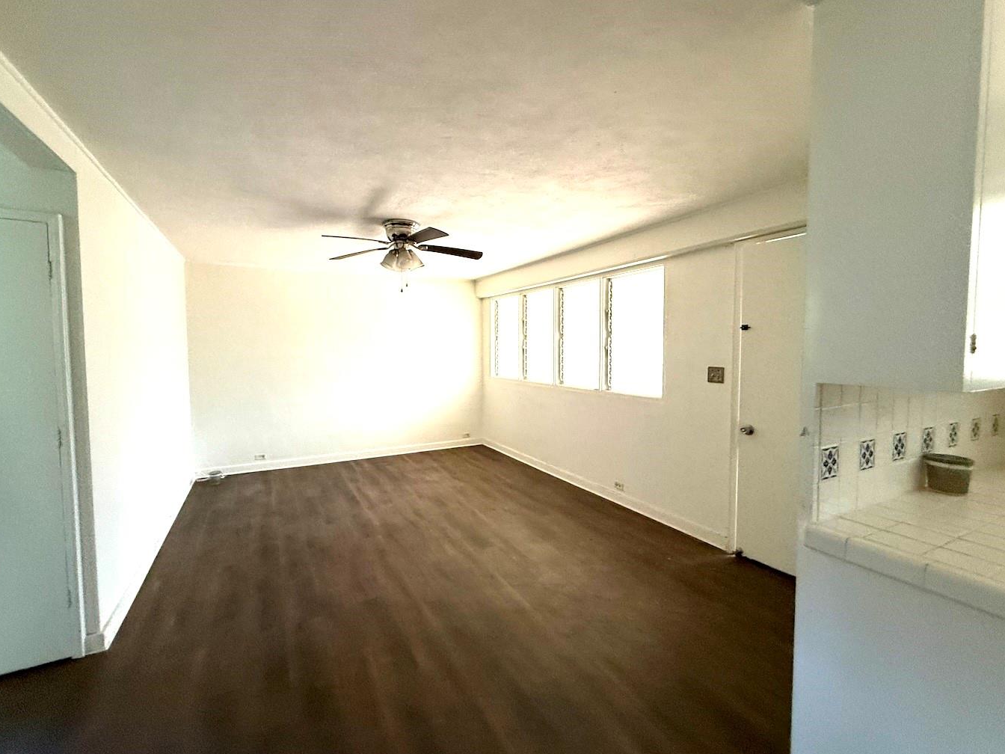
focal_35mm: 15
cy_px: 367
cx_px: 482
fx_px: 435
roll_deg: -0.5
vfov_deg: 81.7
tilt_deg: -2.0
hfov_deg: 98.1
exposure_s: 1/60
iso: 400
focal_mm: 2.22
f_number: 2.2
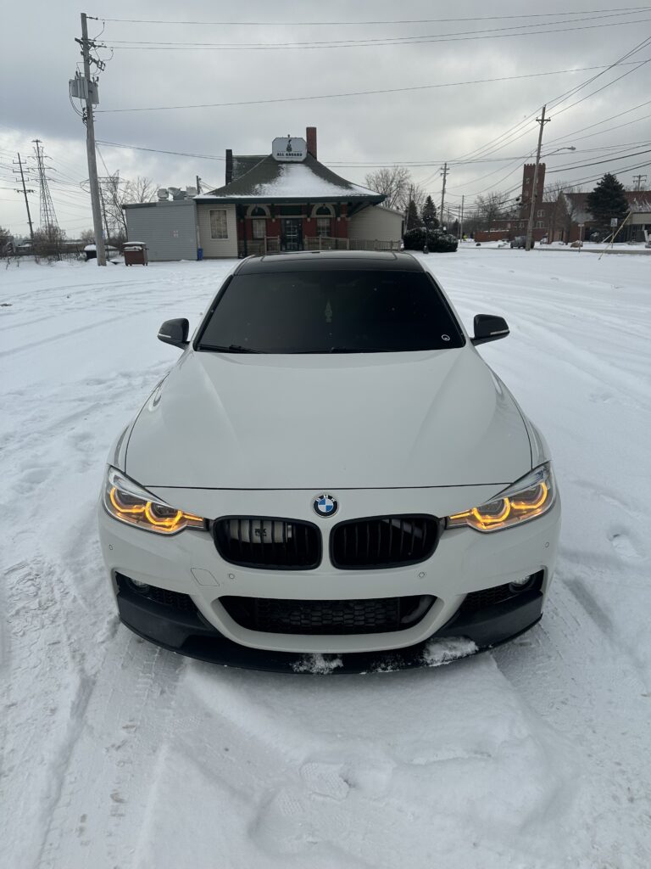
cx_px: 326
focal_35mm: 24
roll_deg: +0.4
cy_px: 434
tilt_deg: -17.9
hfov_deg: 56.8
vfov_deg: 71.6
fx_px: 602
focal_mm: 6.86
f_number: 1.78
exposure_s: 1/2110
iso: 80
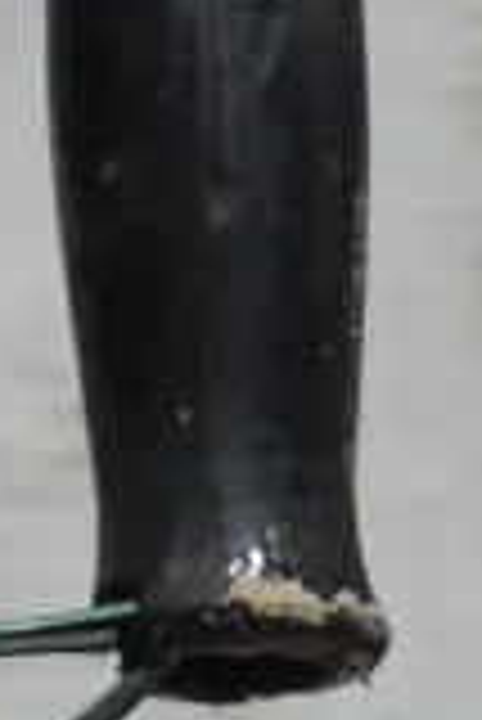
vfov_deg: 6.2
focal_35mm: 332
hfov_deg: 4.0
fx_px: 6653
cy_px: 522
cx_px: -993
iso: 640
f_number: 5.3
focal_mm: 25
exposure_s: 1/60
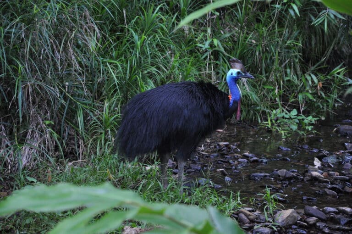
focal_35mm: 158
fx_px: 1538
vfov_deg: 8.7
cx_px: 176
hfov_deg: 13.1
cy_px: 117
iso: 1400
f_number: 5.6
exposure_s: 1/30
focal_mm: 105
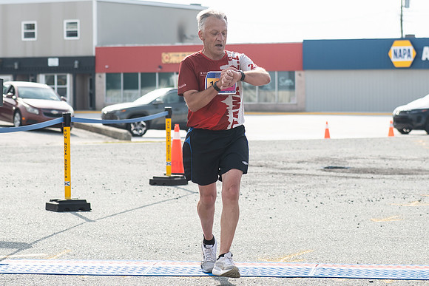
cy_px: 63
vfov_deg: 10.5
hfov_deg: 15.7
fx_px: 1552
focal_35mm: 130
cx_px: 215
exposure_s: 1/2000
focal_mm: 70
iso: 250
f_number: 4.5
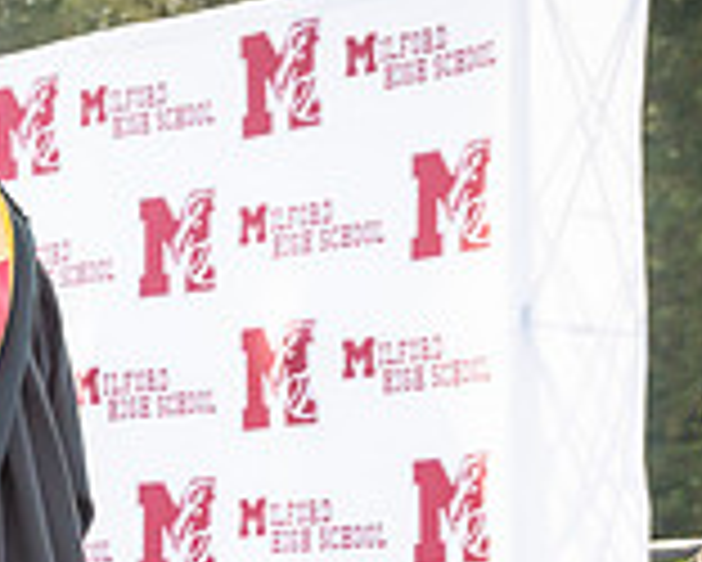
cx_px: -353
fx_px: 4823
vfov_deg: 6.7
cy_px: 566
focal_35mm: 232
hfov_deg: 8.2
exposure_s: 1/320
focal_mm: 38
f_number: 7.1
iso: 200
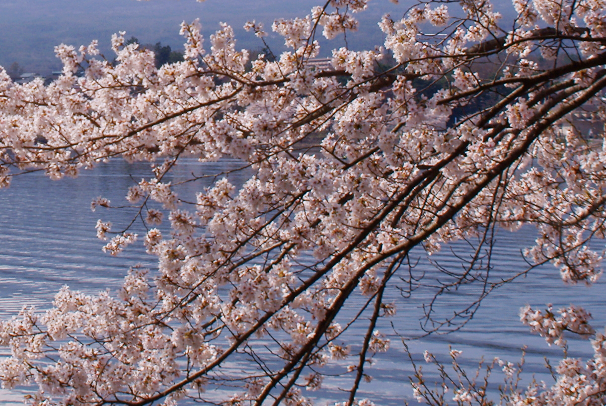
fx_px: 2808
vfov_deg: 8.2
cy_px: -125
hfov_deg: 12.2
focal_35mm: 167
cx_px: 50
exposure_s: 1/250
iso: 100
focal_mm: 35
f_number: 13
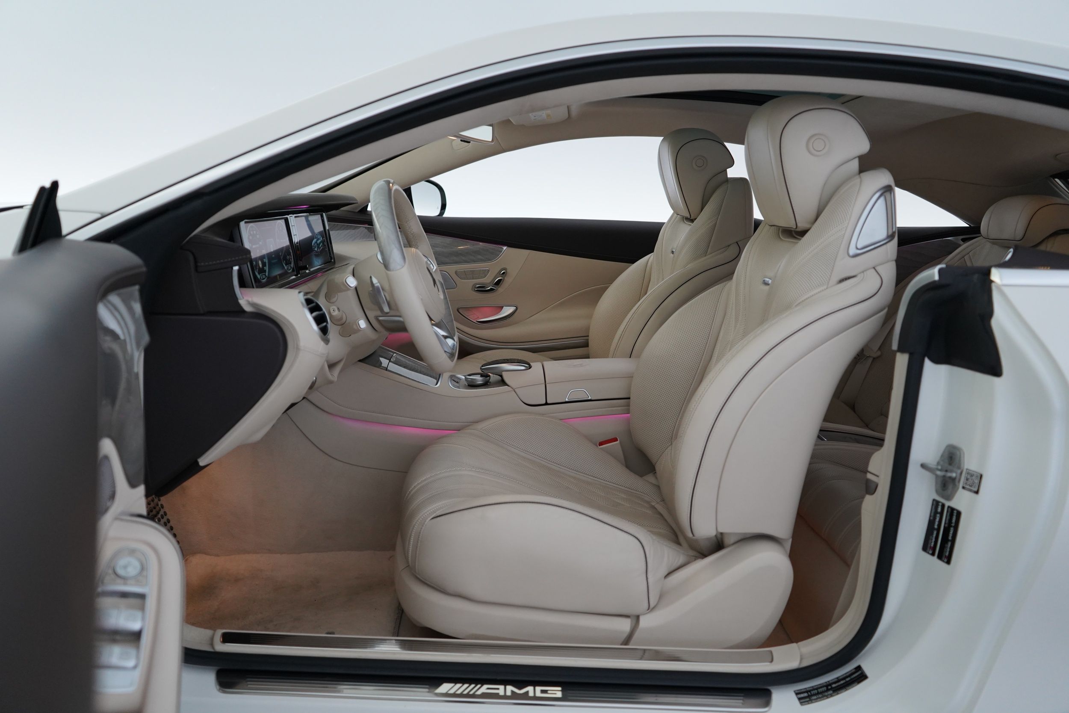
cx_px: 534
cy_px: 356
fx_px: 831
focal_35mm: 28
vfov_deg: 46.4
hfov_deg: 65.5
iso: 1600
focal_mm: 28
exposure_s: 1/160
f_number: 3.5
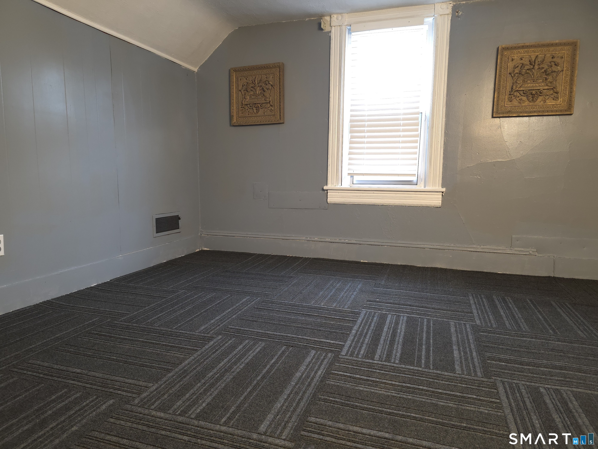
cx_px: 299
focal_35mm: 23
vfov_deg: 58.9
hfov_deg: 73.9
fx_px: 397
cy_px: 224
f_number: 1.7
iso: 320
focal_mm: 6.3
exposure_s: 1/24
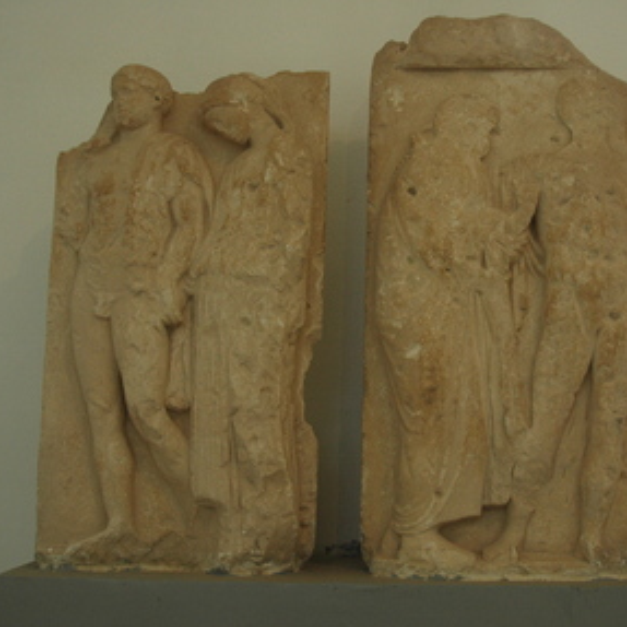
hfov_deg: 39.1
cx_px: 347
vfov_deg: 39.2
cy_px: 317
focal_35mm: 43
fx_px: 881
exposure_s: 1/50
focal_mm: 22
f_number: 3.8
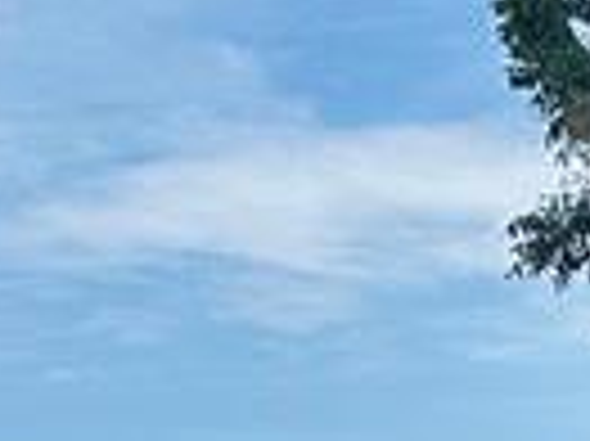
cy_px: 1076
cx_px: 1261
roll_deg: -1.7
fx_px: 3201
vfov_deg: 7.4
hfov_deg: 9.7
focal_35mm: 188
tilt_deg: -0.1
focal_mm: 6.86
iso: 80
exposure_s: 1/3247
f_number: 1.78
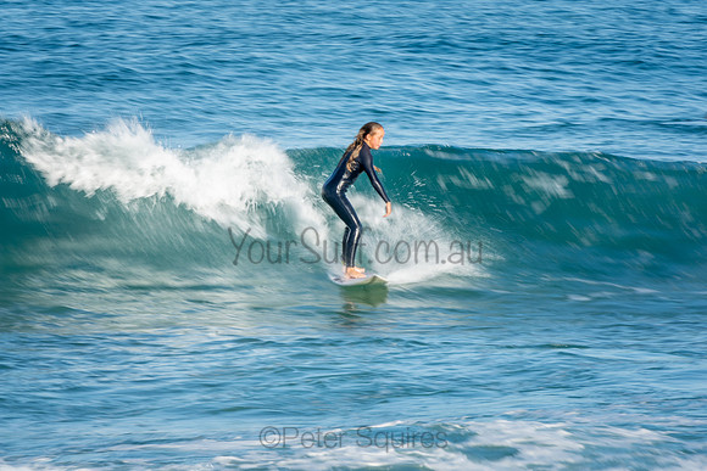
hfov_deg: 3.4
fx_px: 11786
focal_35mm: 600
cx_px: 354
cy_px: 236
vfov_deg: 2.3
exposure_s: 1/20
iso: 100
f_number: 25
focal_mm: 400
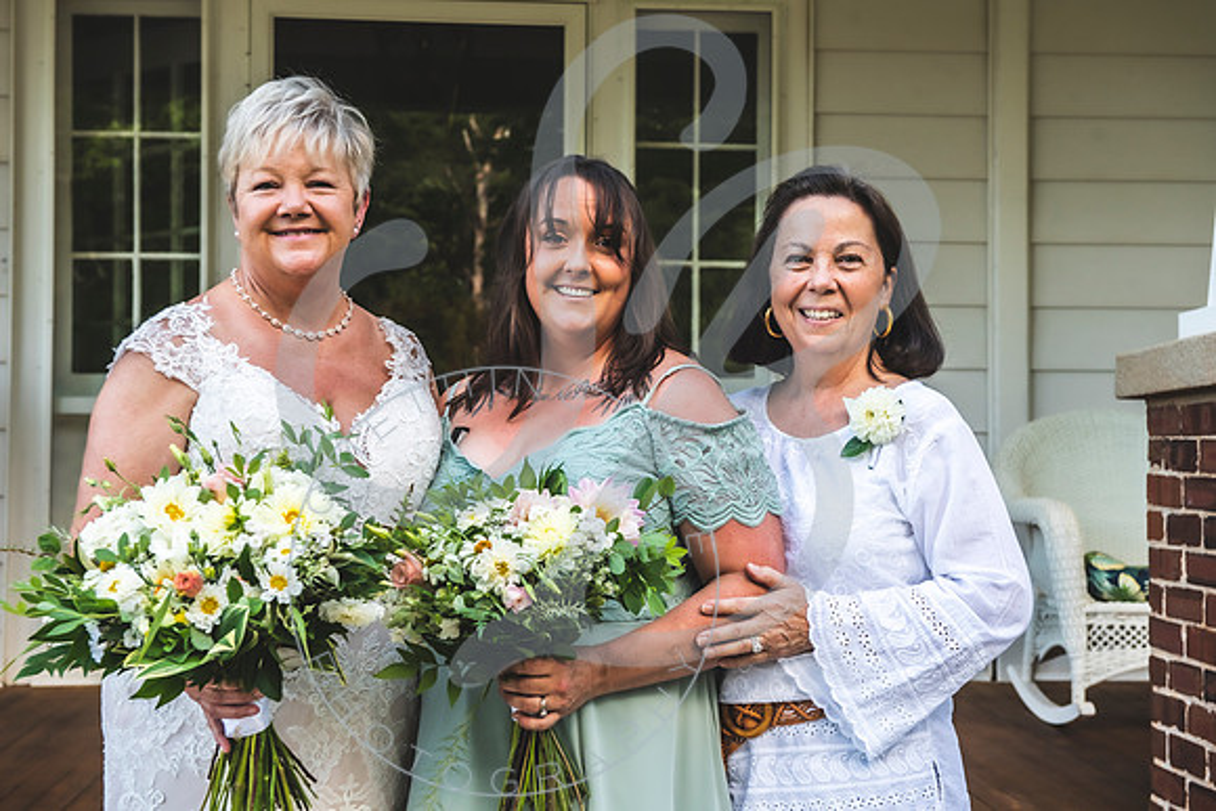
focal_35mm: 64
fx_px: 2158
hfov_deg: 31.5
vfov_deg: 21.3
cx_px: 618
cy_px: 406
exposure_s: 1/250
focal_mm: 62
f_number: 7.1
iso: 400
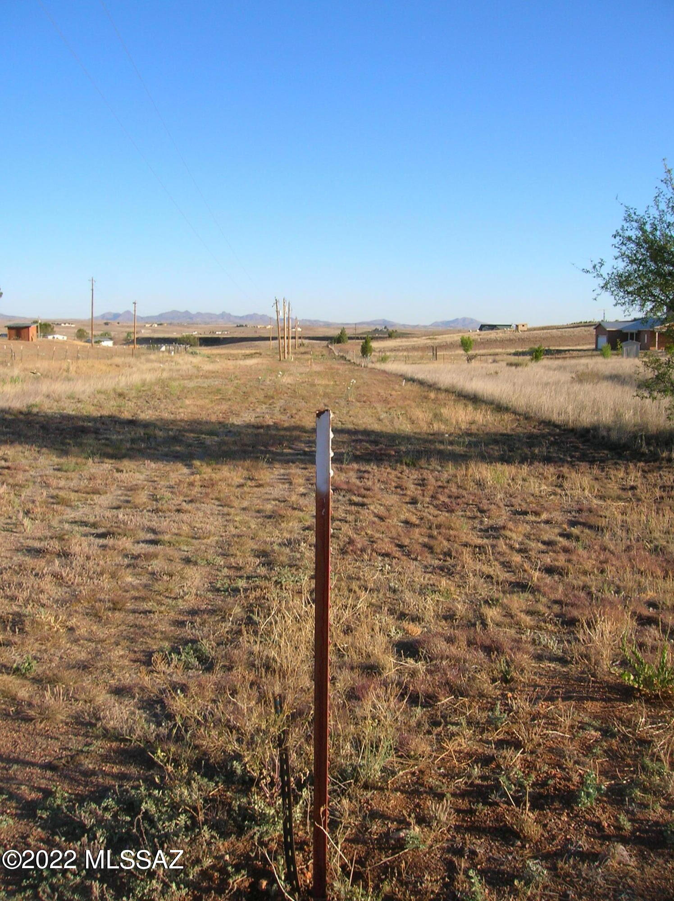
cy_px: 450
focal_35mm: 34
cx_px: 337
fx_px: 884
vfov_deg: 54.0
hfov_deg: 41.7
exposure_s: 1/242
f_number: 4.9
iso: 50
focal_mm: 5.7
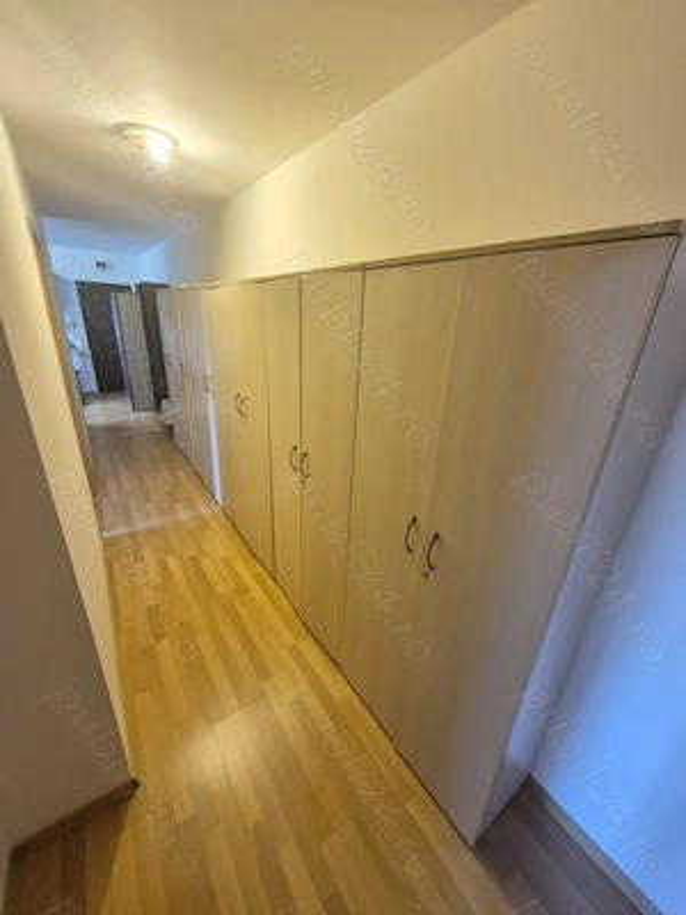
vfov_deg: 106.2
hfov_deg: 89.9
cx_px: 343
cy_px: 458
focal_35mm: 13
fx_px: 344
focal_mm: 1.74
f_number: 2.2
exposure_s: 1/50
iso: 640
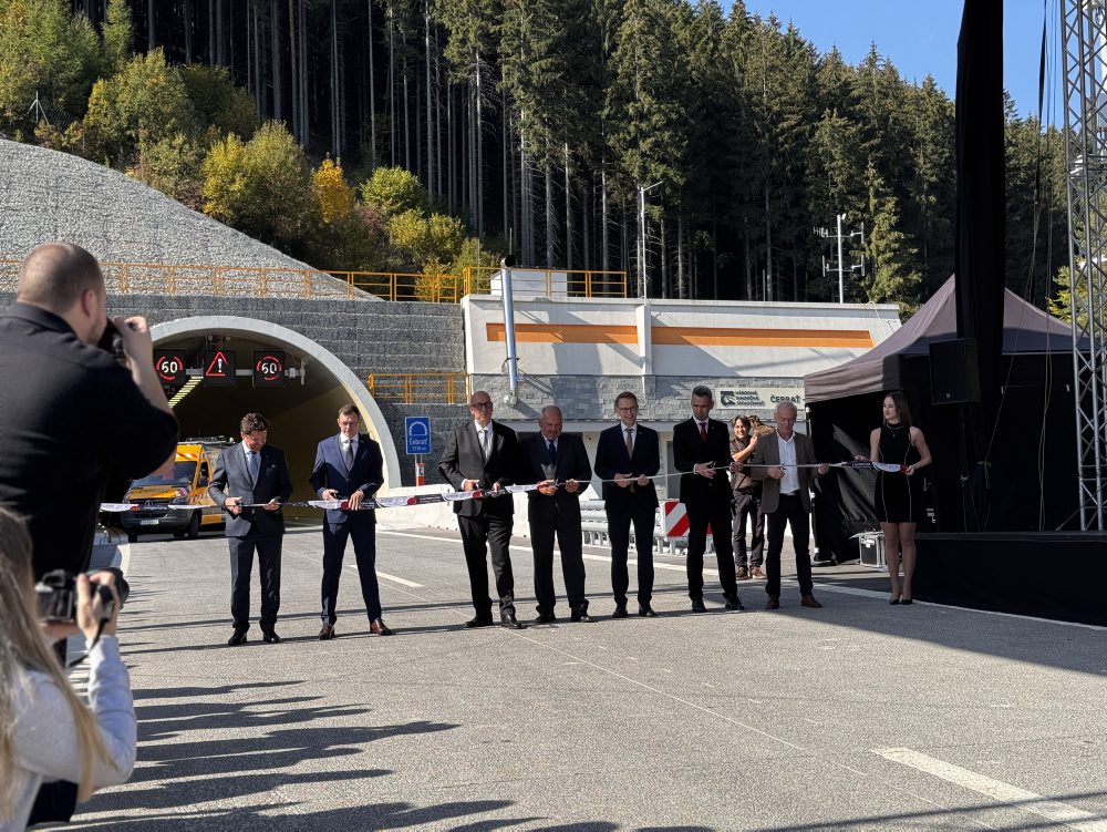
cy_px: 416
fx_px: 1536
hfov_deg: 39.6
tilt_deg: +5.0
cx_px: 554
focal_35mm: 48
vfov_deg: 30.3
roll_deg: +1.9
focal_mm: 6.76
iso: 64
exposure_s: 1/2415
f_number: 1.78
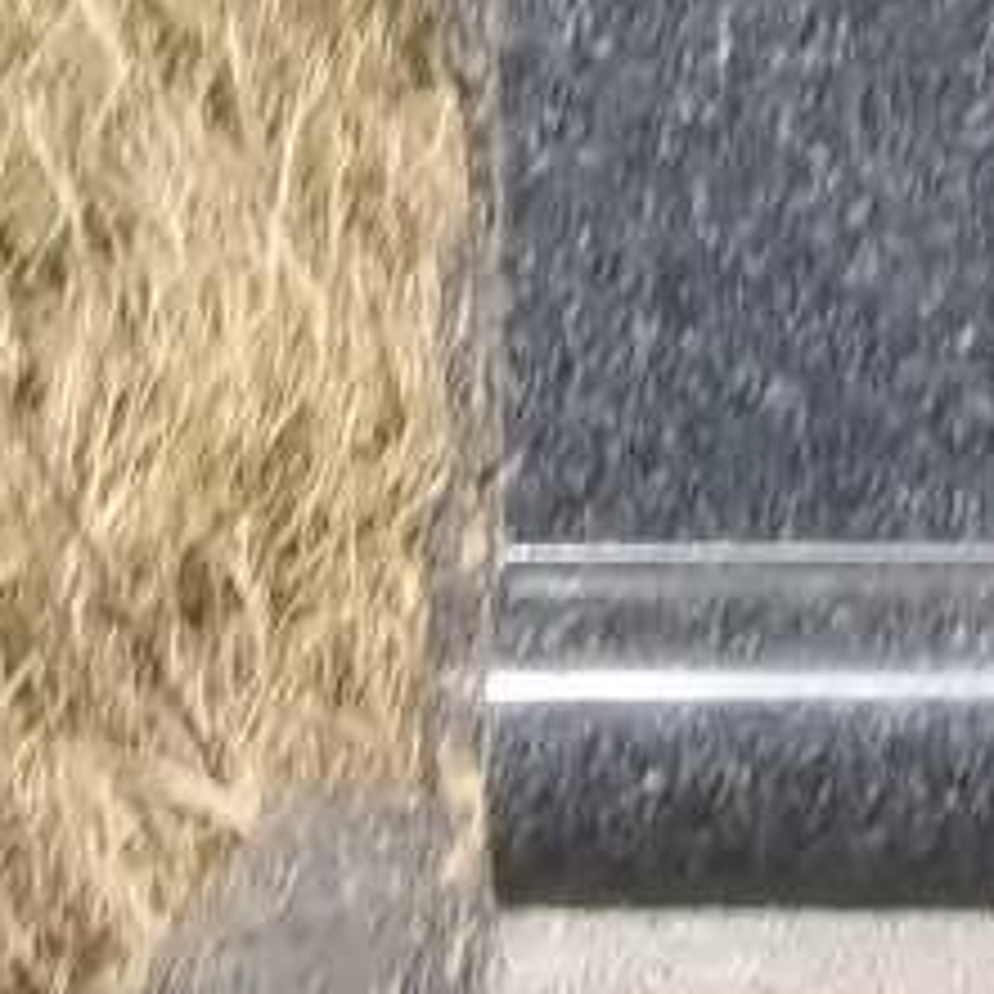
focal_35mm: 240
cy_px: -652
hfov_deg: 7.2
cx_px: 1520
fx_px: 7797
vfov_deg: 7.1
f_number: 7
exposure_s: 1/320
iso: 80
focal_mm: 8.8
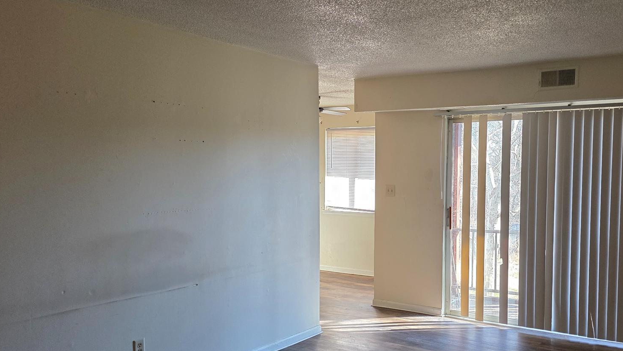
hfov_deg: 56.1
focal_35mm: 35
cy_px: 224
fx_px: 578
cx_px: 383
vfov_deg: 33.5
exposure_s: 1/120
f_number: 1.7
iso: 250
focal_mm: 6.3
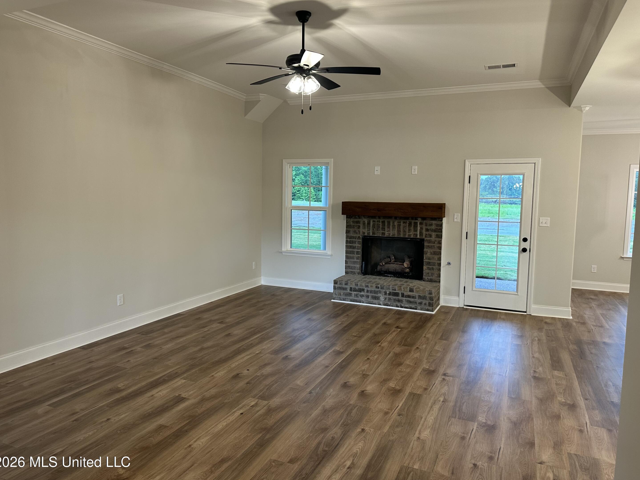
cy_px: 235
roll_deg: -1.1
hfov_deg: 69.4
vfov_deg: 54.9
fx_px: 462
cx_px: 316
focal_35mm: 25
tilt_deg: -5.3
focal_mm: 6.86
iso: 125
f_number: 1.78
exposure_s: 1/60
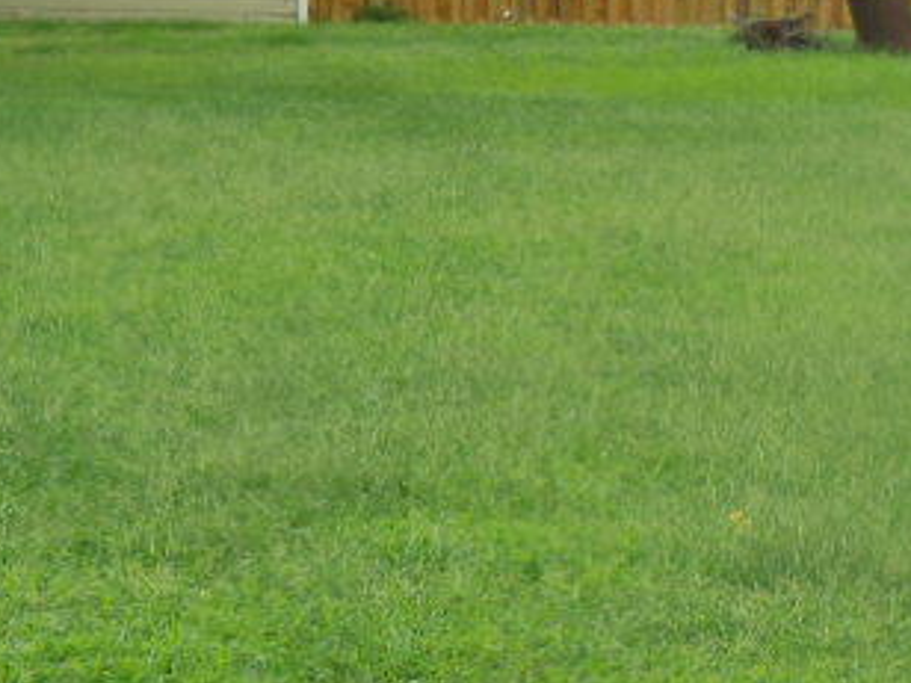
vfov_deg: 8.9
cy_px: 692
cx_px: 805
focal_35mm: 166
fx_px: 4369
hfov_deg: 11.8
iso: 125
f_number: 5.4
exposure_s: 1/125
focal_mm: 14.3
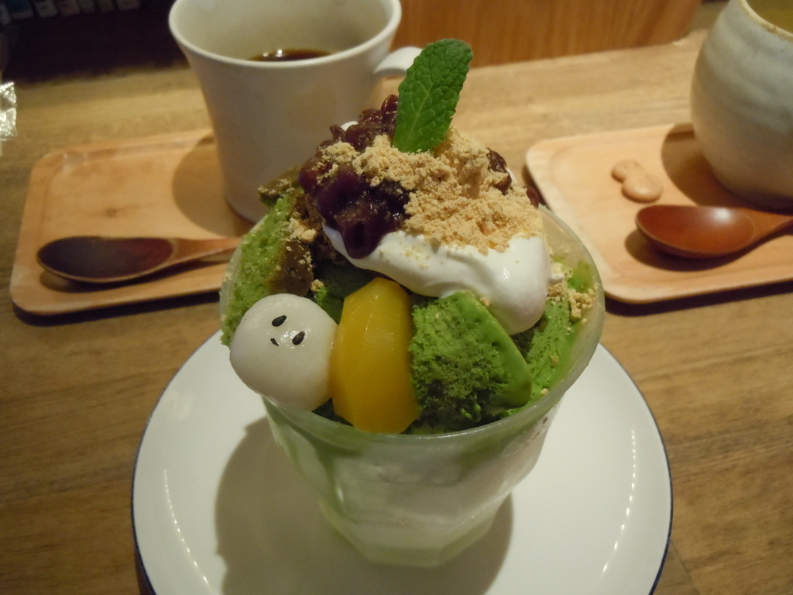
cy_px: 298
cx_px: 396
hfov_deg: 55.4
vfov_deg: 42.9
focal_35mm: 33
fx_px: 756
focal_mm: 5.9
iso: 800
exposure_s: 1/30
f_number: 4
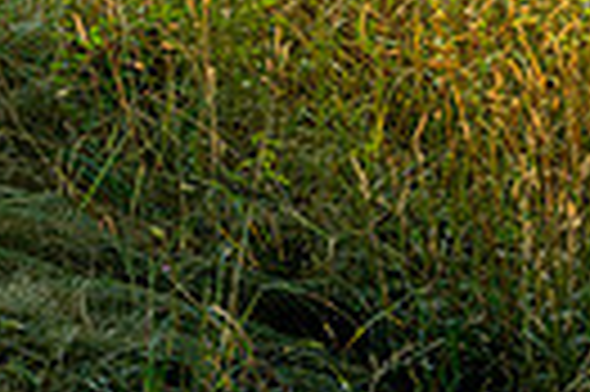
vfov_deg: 9.7
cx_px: -27
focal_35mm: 133
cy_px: -336
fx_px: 2177
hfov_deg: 15.1
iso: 100
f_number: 13
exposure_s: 1/5
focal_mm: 20
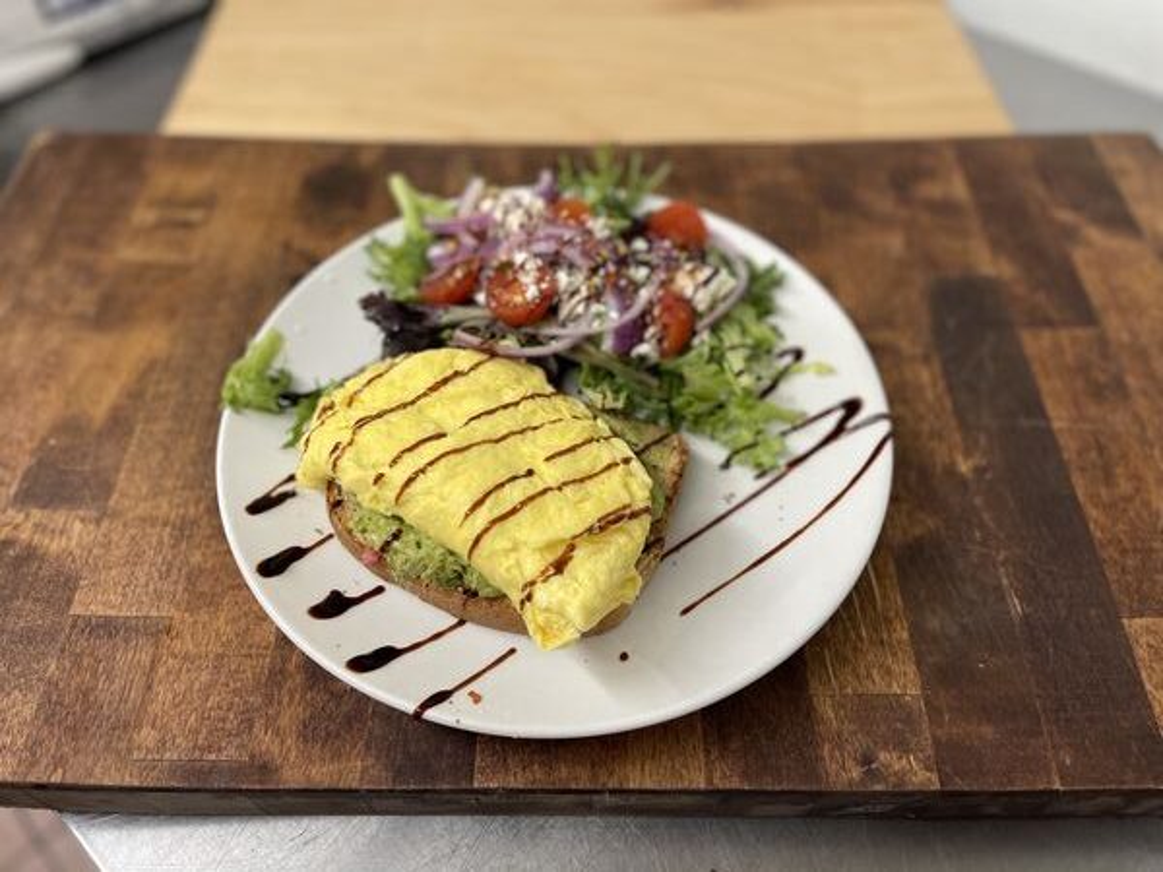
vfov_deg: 53.1
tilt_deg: -51.5
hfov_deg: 67.3
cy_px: 436
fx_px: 874
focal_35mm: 26
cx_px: 582
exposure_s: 1/62
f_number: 1.6
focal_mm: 5.1
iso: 100
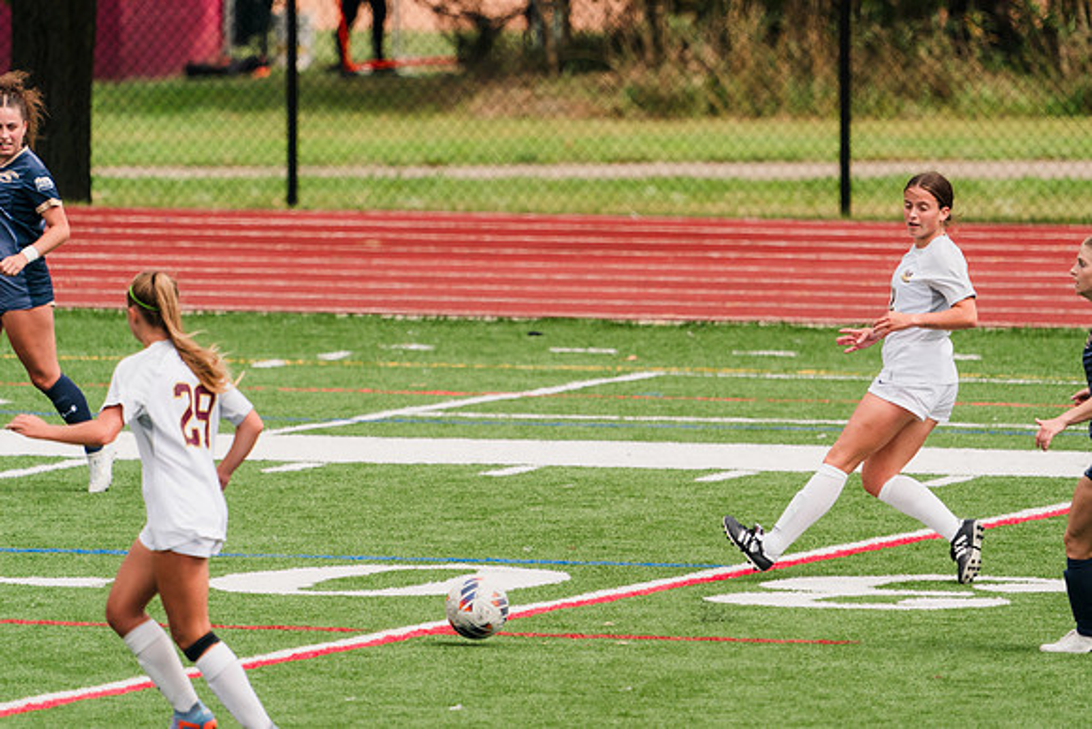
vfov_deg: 2.1
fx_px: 20292
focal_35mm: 669
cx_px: 609
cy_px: 323
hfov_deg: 3.1
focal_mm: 600
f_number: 6.3
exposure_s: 1/1600
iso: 400
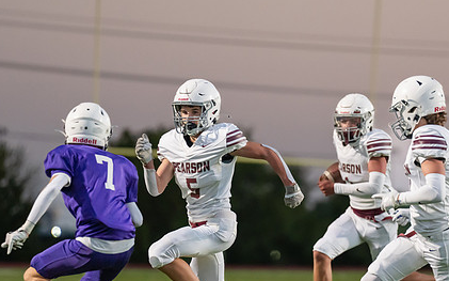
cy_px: 218
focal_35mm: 355
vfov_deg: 3.7
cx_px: 336
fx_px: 4343
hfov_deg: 5.9
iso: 3200
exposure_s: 1/1250
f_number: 2.8
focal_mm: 200
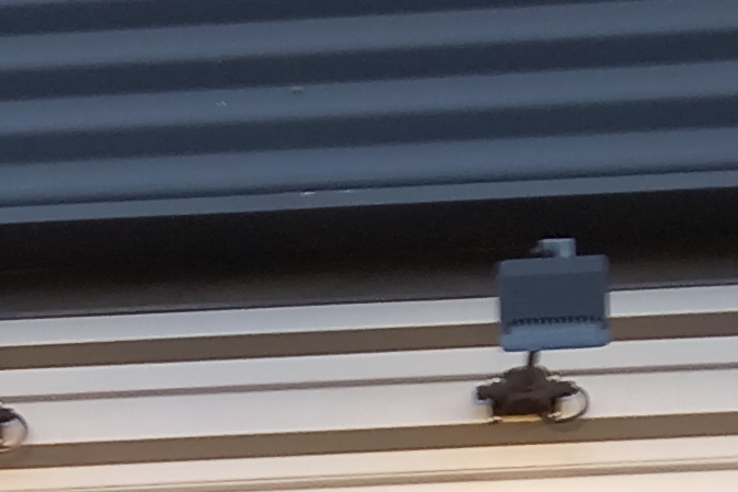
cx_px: -13
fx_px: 3484
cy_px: 1615
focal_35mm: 170
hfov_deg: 12.0
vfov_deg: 7.0
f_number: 1.8
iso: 50
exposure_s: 1/50
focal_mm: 4
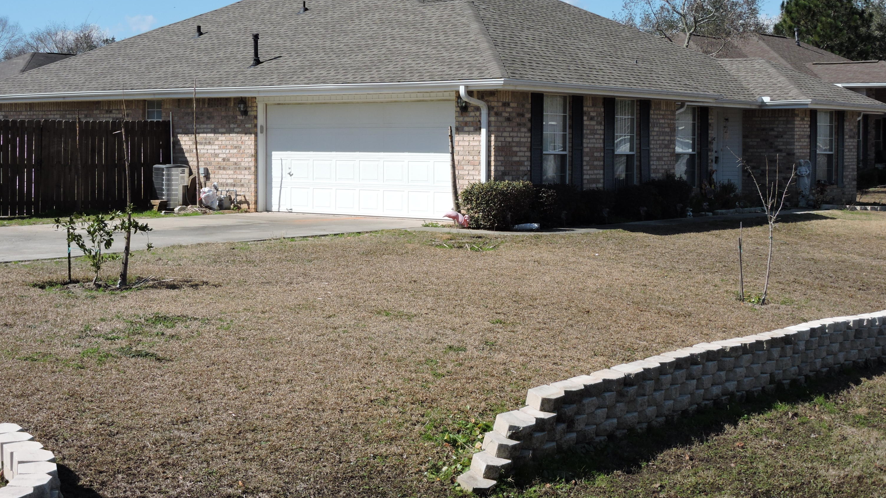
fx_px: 1410
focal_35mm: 60
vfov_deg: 20.0
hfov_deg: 34.9
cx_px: 443
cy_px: 166
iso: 100
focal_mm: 9.9
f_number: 4
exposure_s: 1/1000
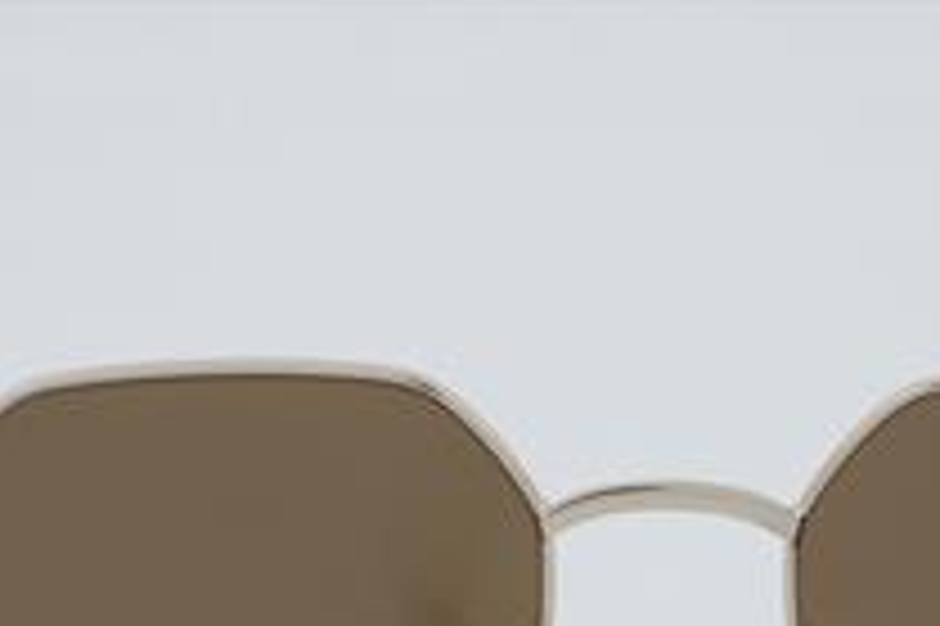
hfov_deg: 13.0
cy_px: 585
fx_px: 4121
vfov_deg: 8.6
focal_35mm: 158
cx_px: 679
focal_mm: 55
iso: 100
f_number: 32
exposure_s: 1/4
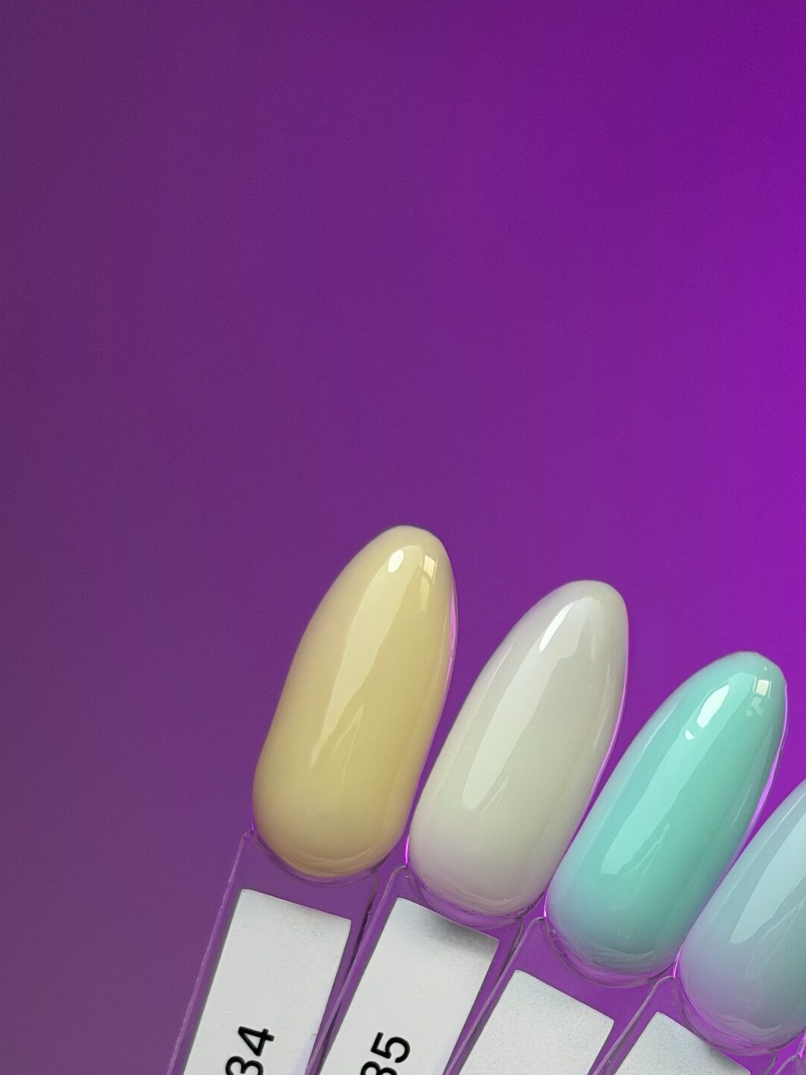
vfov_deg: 22.4
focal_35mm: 86
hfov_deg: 17.0
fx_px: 2670
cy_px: 909
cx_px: 707
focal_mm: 6.76
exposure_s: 1/1222
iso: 64
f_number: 1.78
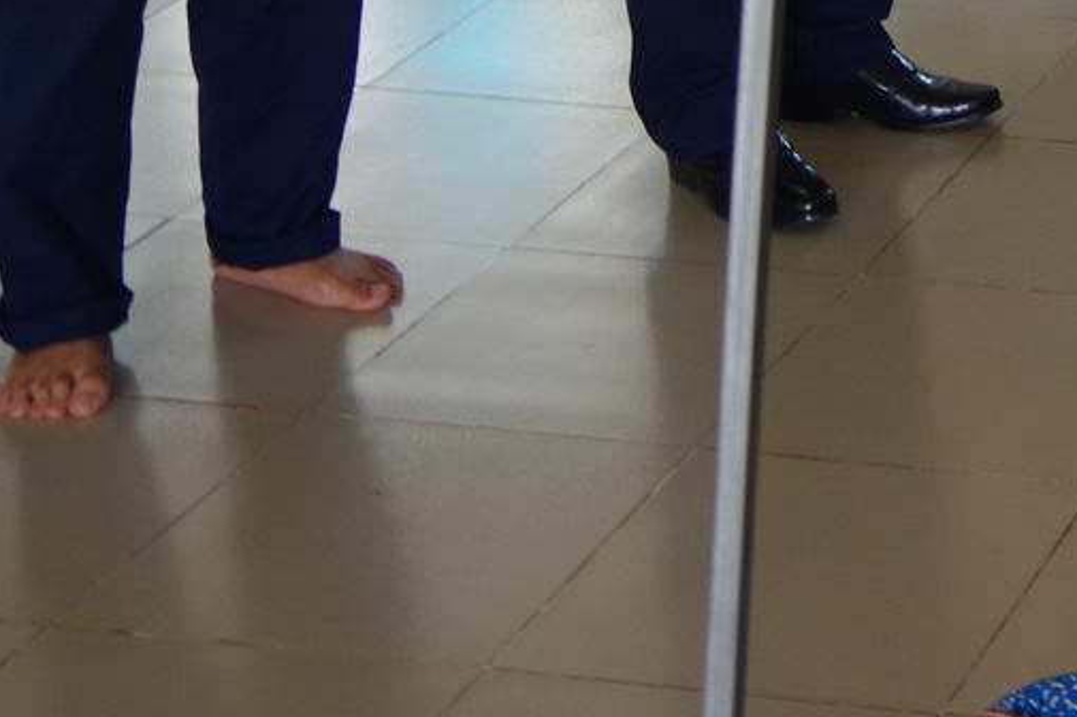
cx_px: 1892
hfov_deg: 16.3
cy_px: -609
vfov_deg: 11.7
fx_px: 3199
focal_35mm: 107
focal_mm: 18
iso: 400
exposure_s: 1/40
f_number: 5
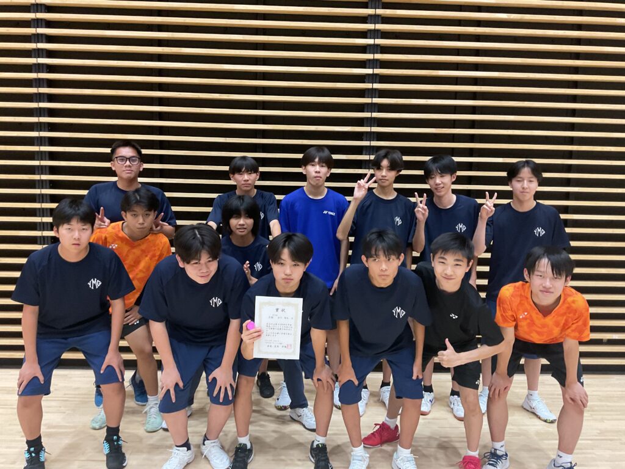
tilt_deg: -7.3
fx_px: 524
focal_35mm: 29
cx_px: 312
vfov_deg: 48.2
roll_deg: -0.2
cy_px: 234
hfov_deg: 61.7
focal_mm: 3
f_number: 1.8
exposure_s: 1/60
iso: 250
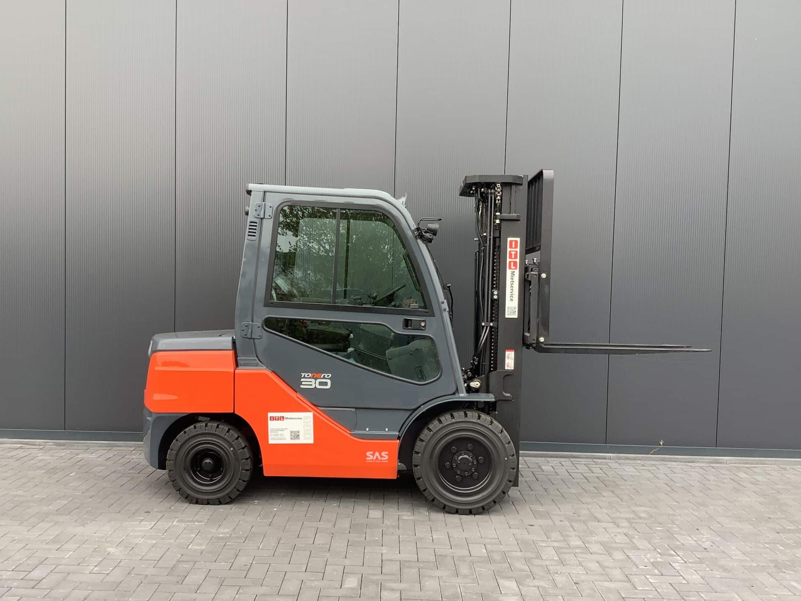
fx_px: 764
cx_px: 381
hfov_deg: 55.3
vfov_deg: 42.9
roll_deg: -3.8
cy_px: 318
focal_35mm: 33
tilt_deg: -1.5
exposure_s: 1/120
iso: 50
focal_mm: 3.3
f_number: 2.4
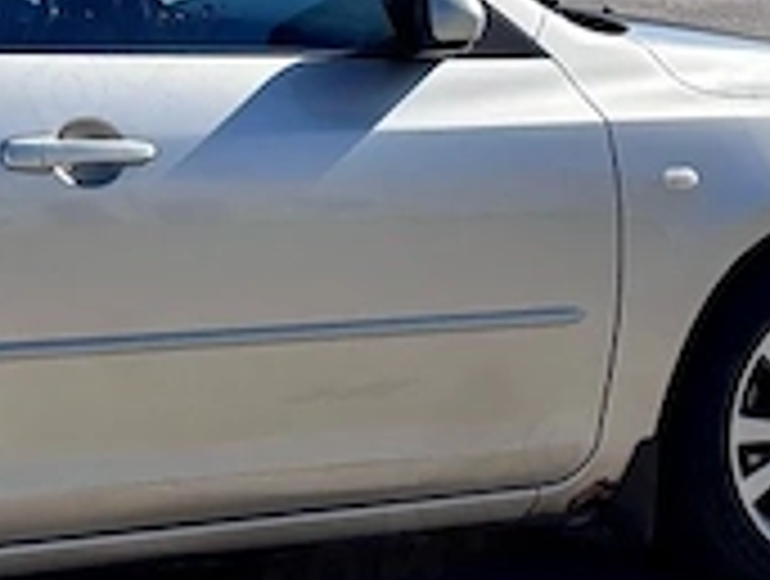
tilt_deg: -1.8
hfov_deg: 19.9
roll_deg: +0.2
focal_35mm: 91
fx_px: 2028
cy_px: -58
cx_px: -212
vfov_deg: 15.8
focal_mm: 5.96
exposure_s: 1/3650
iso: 50
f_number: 1.6
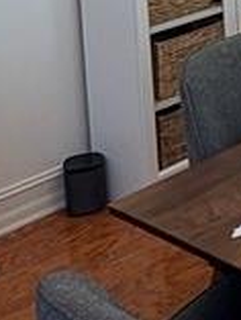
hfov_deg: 12.1
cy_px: -183
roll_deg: +1.6
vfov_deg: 16.5
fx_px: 992
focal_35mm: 107
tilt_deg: -4.3
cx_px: 502
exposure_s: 1/120
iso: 125
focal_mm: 2.22
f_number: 2.2
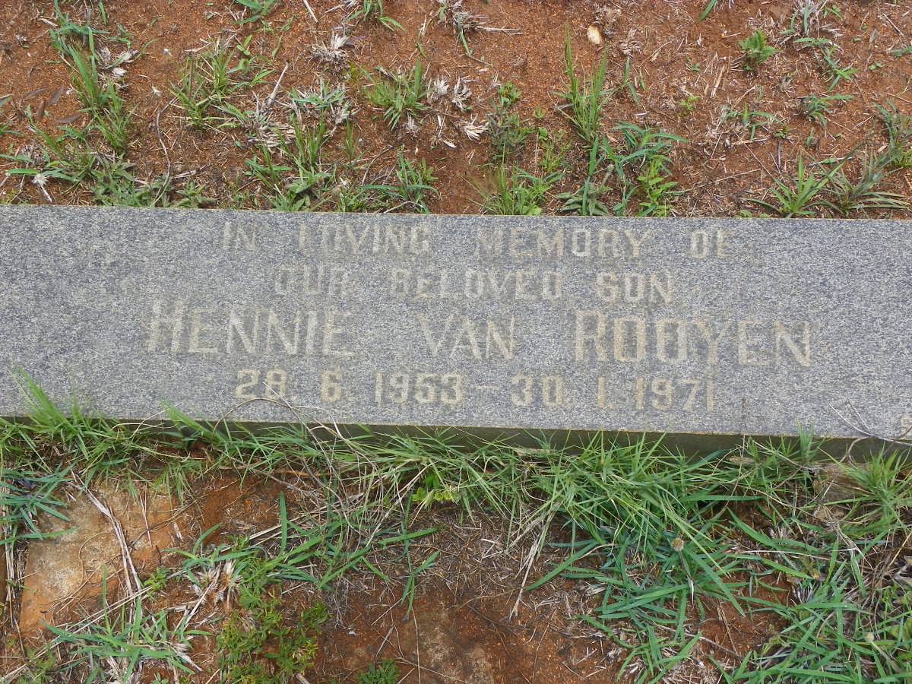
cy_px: 342
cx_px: 456
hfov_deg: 35.5
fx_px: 1423
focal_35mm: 54
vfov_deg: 27.0
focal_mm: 9.6
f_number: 5
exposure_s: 1/250
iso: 64
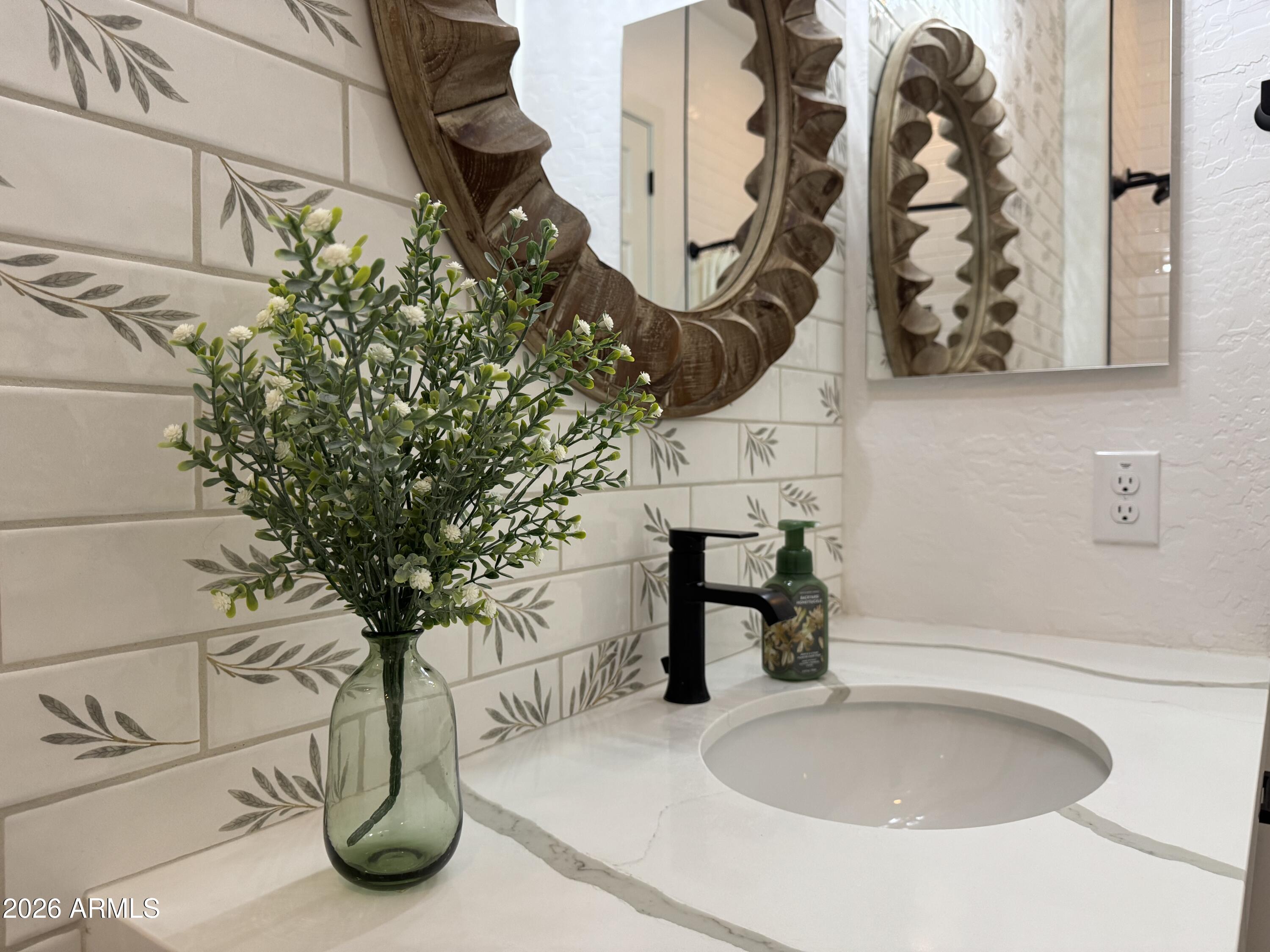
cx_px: 635
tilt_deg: -1.7
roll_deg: +0.0
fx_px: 881
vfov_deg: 56.8
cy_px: 476
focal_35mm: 24
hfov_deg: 71.6
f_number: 1.78
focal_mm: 6.76
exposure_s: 1/60
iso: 250
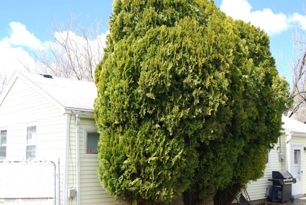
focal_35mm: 40
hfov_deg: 48.3
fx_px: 340
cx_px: 173
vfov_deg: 33.3
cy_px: 131
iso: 200
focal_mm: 18
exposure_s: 1/640
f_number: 3.5
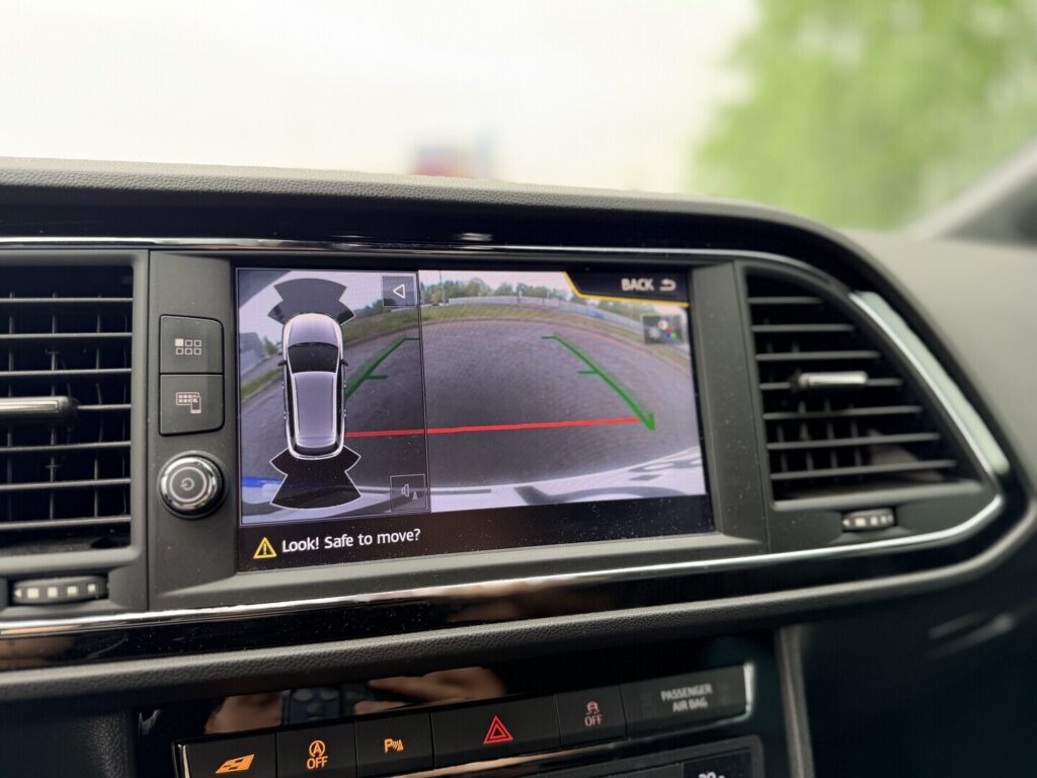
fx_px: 719
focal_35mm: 24
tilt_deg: -10.6
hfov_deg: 71.6
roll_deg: -0.7
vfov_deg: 56.8
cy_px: 389
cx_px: 518
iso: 64
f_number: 1.78
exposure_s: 1/121
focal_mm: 6.76
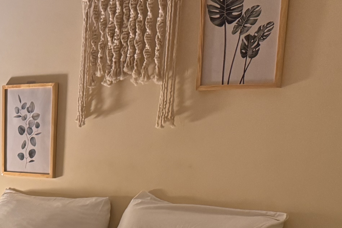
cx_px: -27
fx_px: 712
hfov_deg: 25.2
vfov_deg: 16.9
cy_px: 310
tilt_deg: -15.0
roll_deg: +0.1
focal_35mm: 75
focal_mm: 6.76
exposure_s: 1/50
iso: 500
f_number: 1.78
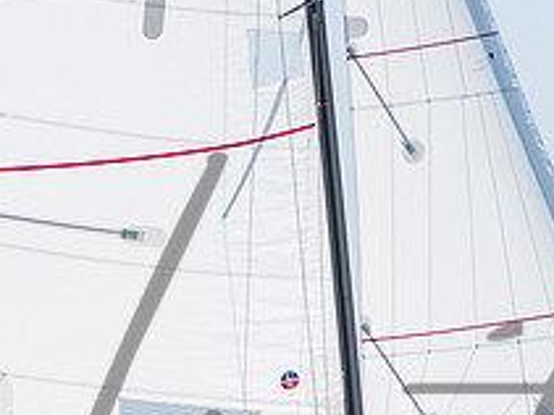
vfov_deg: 2.5
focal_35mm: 591
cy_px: 450
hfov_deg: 3.4
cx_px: 252
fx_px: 9453
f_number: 6.3
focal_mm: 140
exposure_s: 1/1000
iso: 200
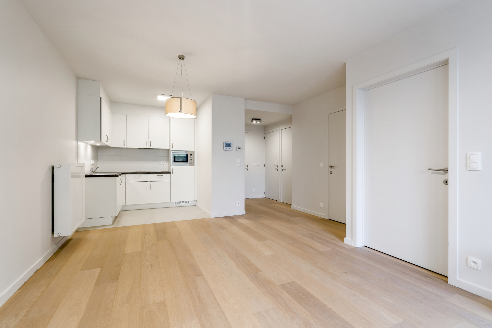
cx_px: 246
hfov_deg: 96.7
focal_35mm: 16
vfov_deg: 73.8
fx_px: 219
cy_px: 164
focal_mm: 16
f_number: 11
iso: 80
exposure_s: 1
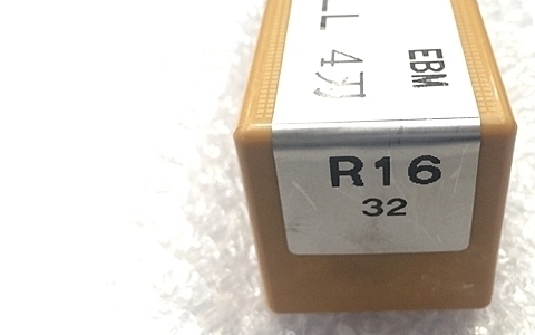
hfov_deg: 47.5
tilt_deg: -41.2
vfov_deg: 31.2
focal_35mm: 41
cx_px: 356
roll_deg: +0.9
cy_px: 191
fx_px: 598
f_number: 2.2
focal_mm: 4.15
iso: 200
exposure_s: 1/30
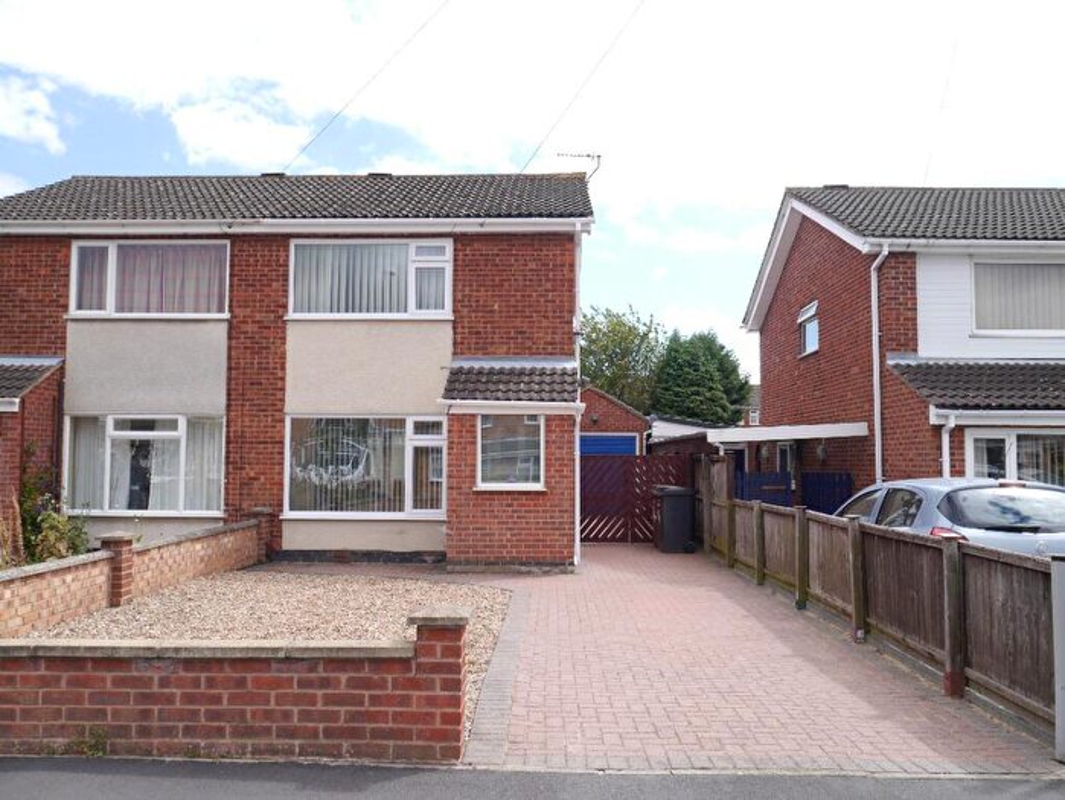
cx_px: 532
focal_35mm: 28
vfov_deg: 49.8
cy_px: 400
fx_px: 862
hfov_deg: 63.4
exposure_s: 1/320
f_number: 6.3
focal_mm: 14
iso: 160
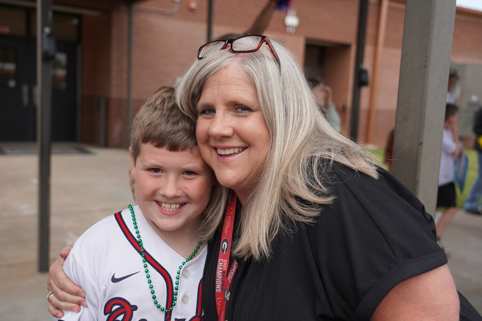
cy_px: 160
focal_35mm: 38
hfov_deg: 50.7
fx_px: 509
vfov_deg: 35.1
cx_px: 241
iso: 100
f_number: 4.5
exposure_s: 1/400
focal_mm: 38
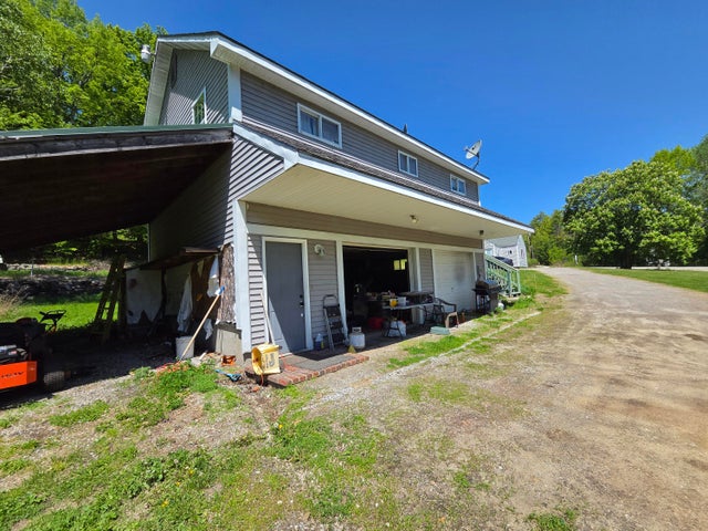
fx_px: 266
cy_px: 266
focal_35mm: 13
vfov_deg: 89.9
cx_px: 354
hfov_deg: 106.2
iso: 100
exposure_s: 1/2812
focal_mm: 2.2
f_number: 2.2
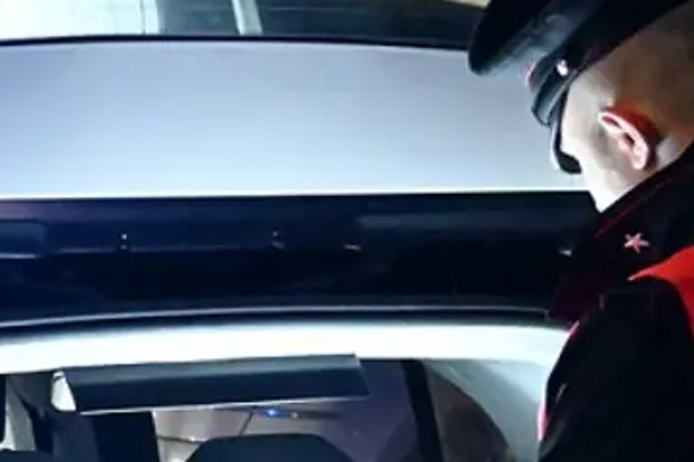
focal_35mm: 201
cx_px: -106
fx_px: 3873
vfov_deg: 6.7
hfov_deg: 10.1
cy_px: 684
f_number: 4
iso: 12800
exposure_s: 1/15
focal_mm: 33
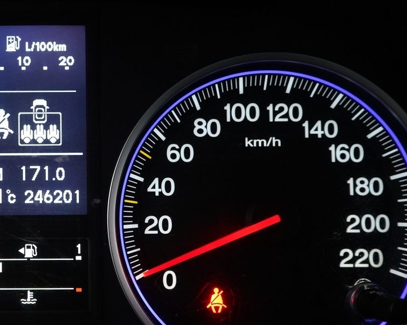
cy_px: 171
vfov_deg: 25.0
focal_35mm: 61
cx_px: 29
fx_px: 735
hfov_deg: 29.5
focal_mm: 30
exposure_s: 1/40
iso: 4000
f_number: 5.6
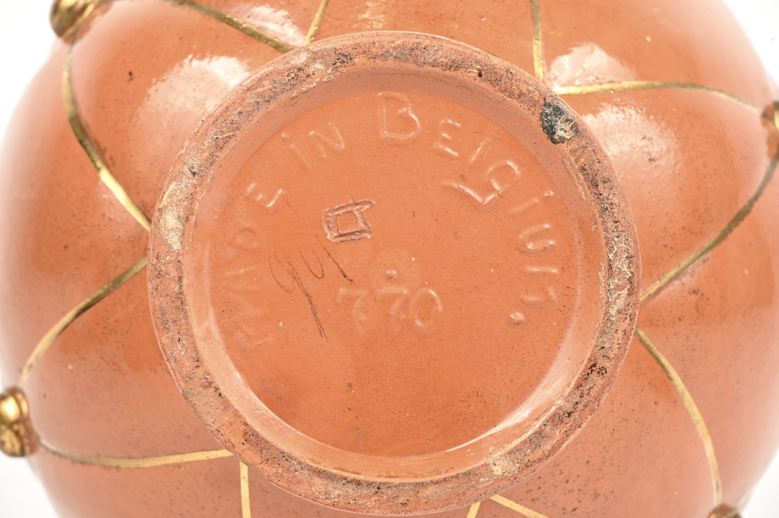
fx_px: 4325
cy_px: 259
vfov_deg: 6.9
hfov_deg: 10.3
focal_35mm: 200
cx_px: 390
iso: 200
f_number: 14
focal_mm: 200
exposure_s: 1/200
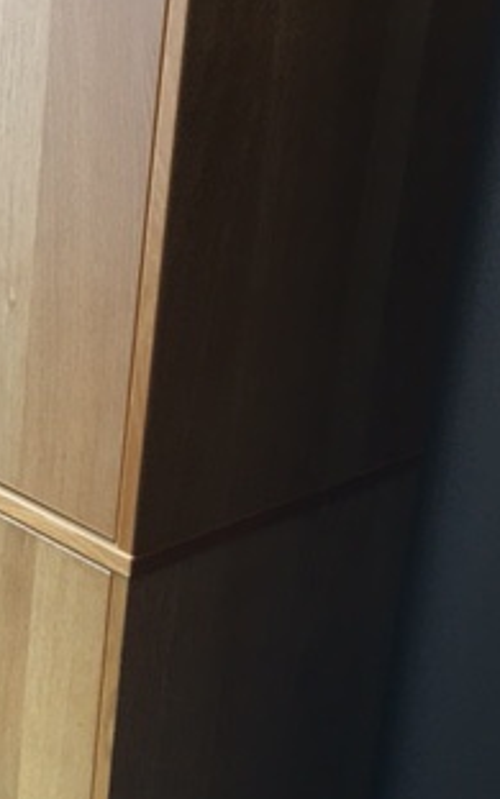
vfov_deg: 32.3
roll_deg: -3.3
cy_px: 305
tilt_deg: -14.6
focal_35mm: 63
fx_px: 1374
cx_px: -10
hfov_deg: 20.0
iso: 25
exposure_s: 1/33
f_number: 2.2
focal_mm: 4.15
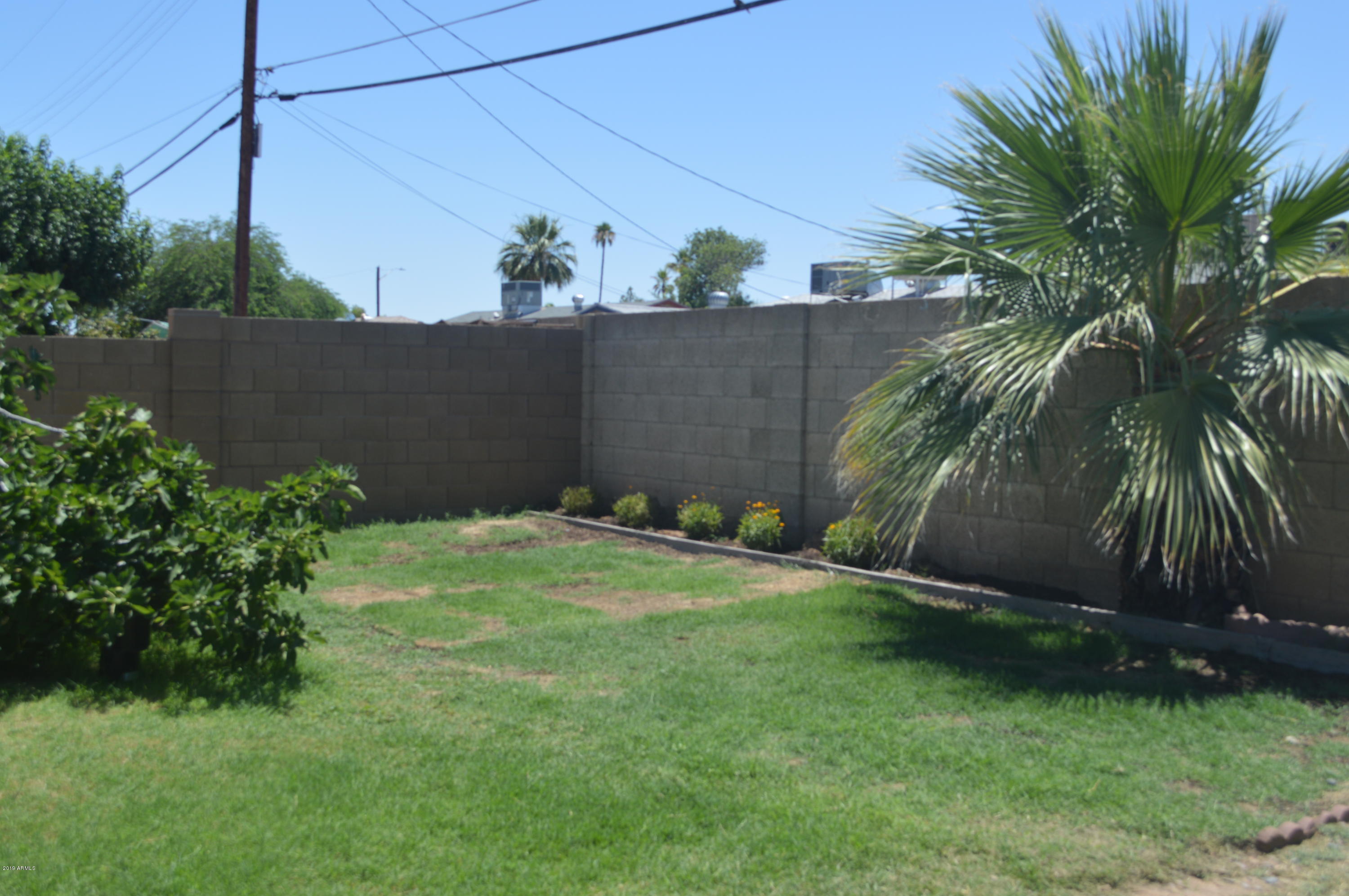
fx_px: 1572
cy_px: 448
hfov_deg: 46.4
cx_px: 674
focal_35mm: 42
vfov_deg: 31.8
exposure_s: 1/200
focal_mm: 28
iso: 100
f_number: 7.1
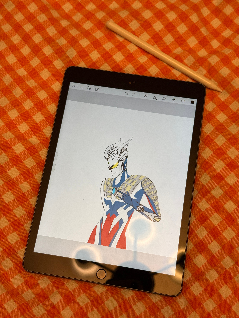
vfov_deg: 39.7
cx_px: 120
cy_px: 159
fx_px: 442
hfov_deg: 30.3
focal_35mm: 48
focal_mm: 6.76
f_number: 1.78
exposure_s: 1/50
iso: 64
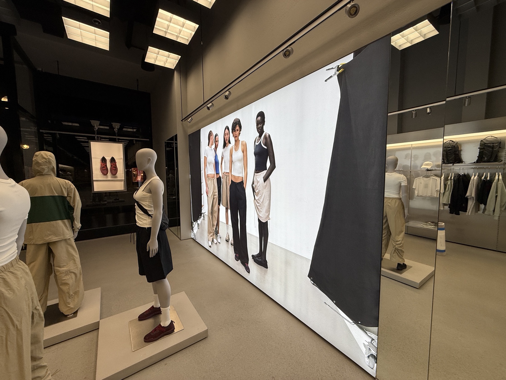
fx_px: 205
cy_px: 190
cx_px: 253
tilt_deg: -3.9
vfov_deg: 85.7
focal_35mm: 14
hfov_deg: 102.1
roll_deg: -0.2
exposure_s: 1/230
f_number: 2.2
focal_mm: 2.22
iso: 50
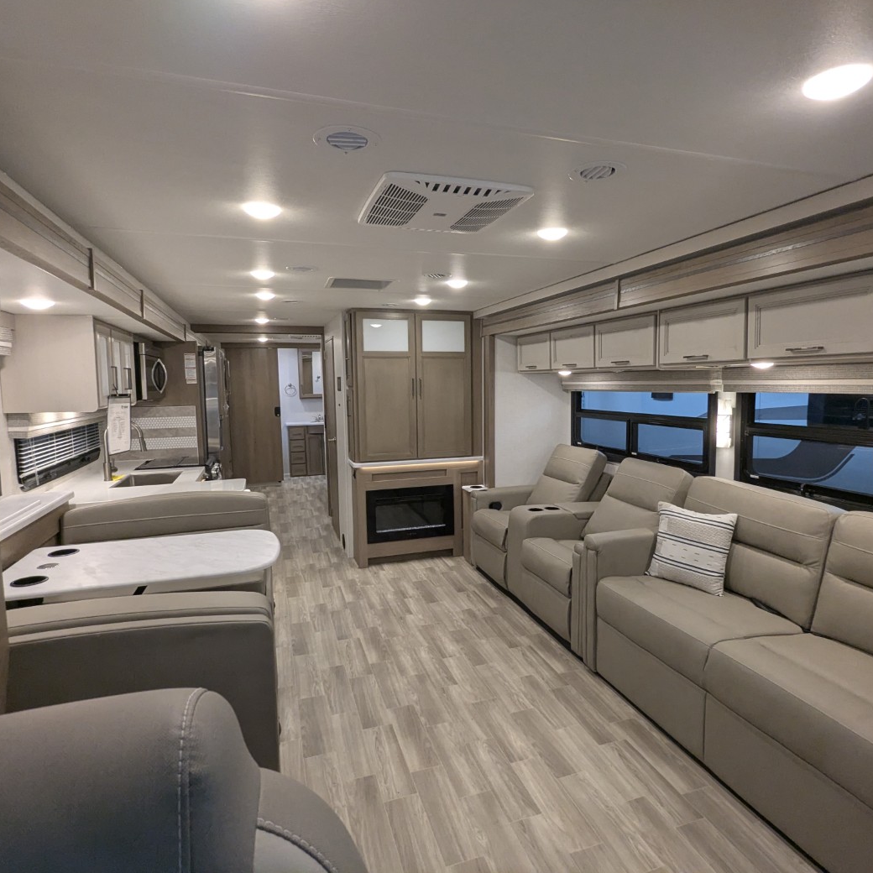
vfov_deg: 77.7
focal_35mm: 19
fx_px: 542
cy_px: 434
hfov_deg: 77.6
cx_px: 459
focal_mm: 2.35
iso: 220
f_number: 2.2
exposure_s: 1/106
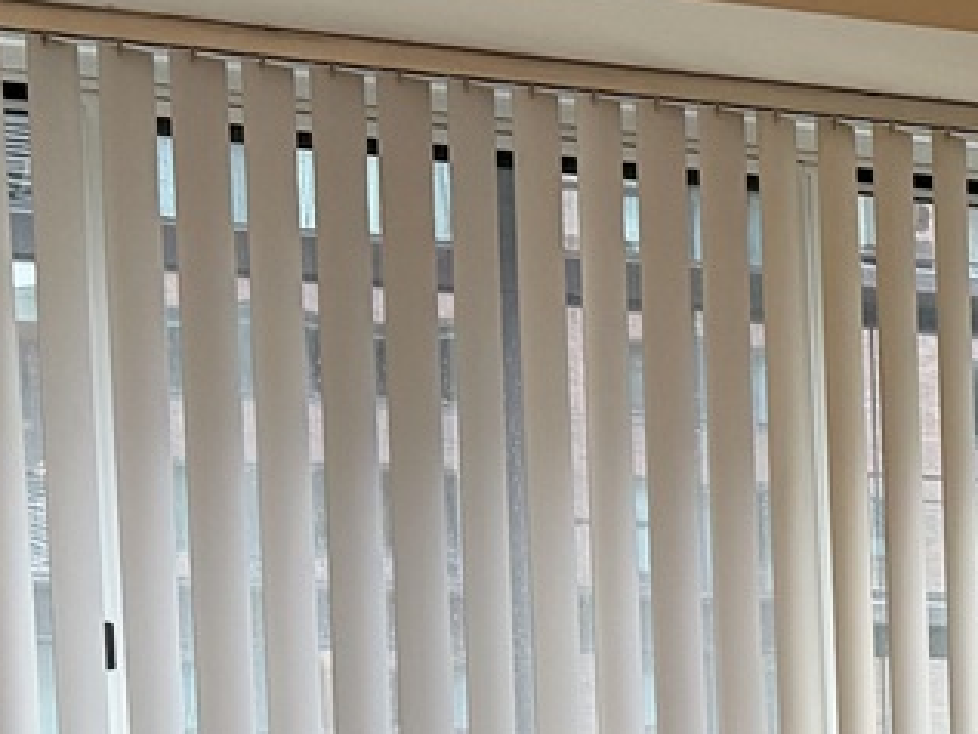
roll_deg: -0.4
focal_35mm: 109
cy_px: 1036
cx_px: 1830
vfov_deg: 13.0
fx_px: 3081
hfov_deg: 15.3
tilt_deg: -5.5
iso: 250
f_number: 1.78
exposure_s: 1/60
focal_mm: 6.76
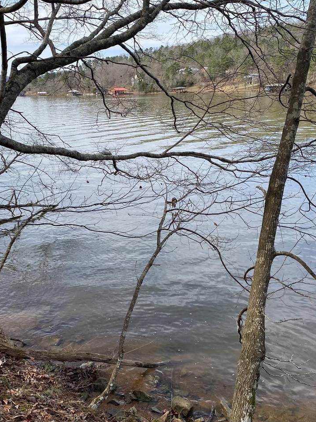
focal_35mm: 35
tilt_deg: -21.0
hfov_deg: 40.4
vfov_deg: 52.6
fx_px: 426
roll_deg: +2.0
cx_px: 119
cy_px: 211
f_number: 1.8
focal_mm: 4.25
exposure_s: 1/1346
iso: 32
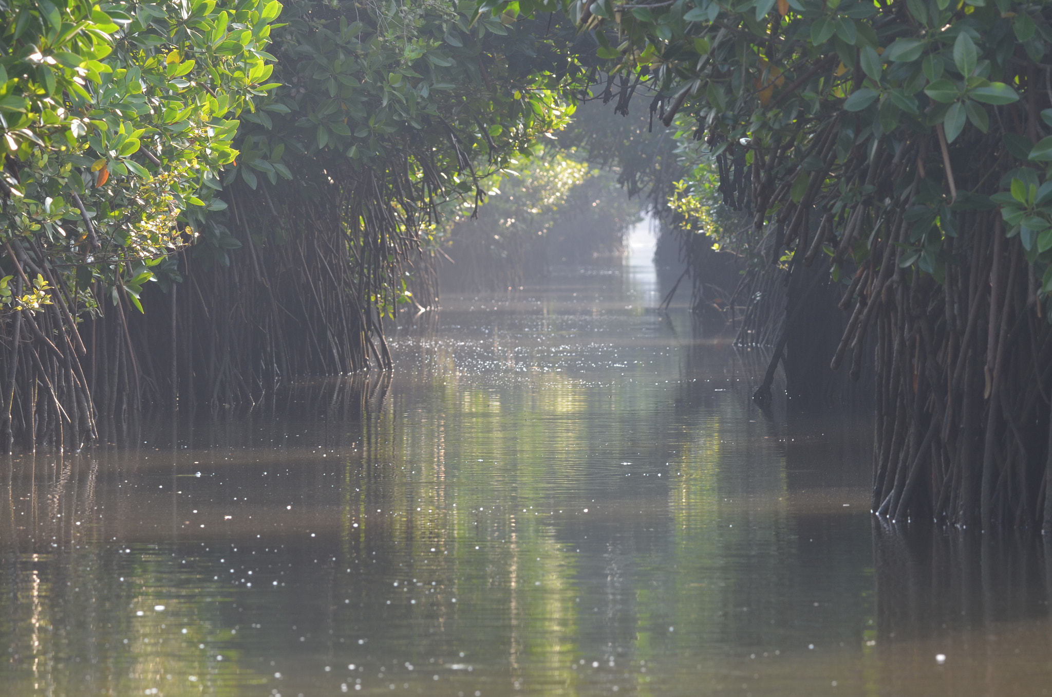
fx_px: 8748
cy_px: 348
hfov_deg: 6.9
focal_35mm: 300
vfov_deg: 4.6
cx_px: 526
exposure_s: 1/50
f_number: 10
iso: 200
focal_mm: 200
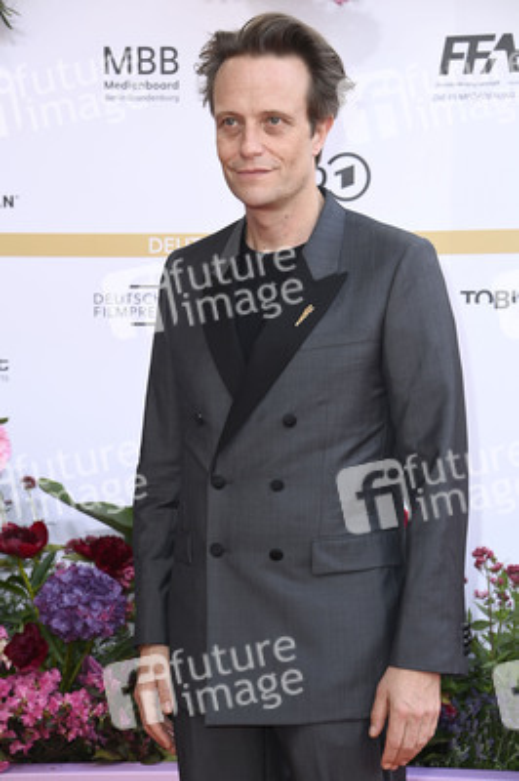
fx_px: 2426
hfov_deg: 12.2
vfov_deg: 18.3
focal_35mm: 112
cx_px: 260
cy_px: 390
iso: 500
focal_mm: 112
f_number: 6.3
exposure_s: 1/250
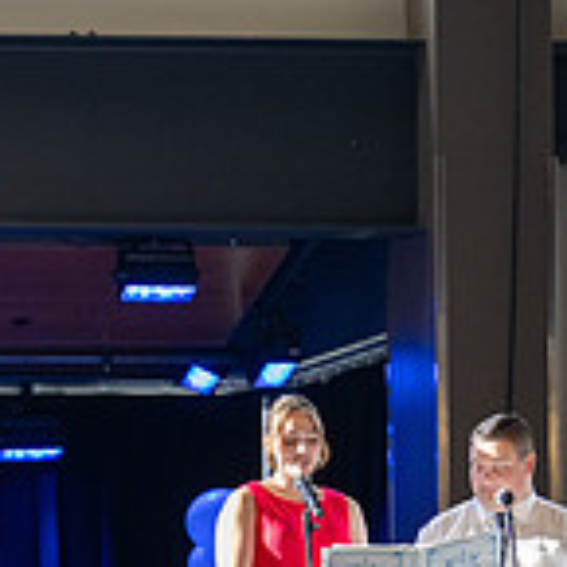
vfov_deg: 7.1
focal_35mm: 245
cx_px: -533
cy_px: 417
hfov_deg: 6.9
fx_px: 4540
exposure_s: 1/200
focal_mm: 71
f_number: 2.8
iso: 1000
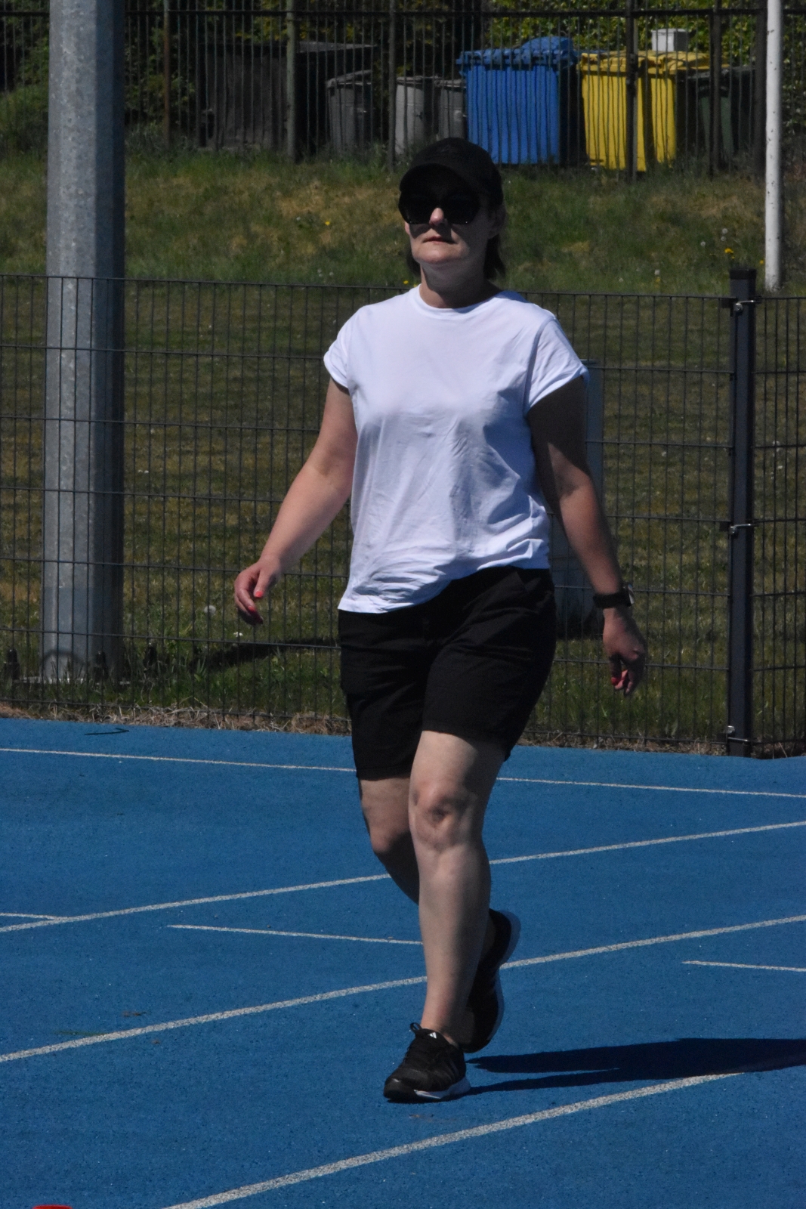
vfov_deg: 8.1
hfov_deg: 5.4
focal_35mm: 255
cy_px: 604
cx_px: 403
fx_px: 8561
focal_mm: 170
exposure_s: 1/4000
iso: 5000
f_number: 29
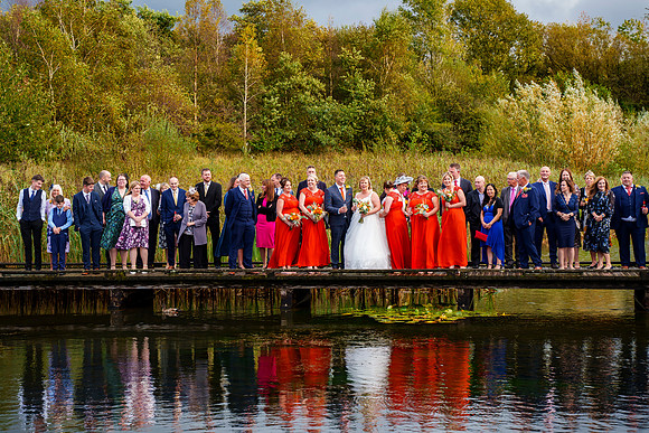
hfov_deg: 25.4
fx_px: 1437
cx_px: 306
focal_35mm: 80
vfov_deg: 17.1
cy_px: 205
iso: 250
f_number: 4.5
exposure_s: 1/400
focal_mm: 75
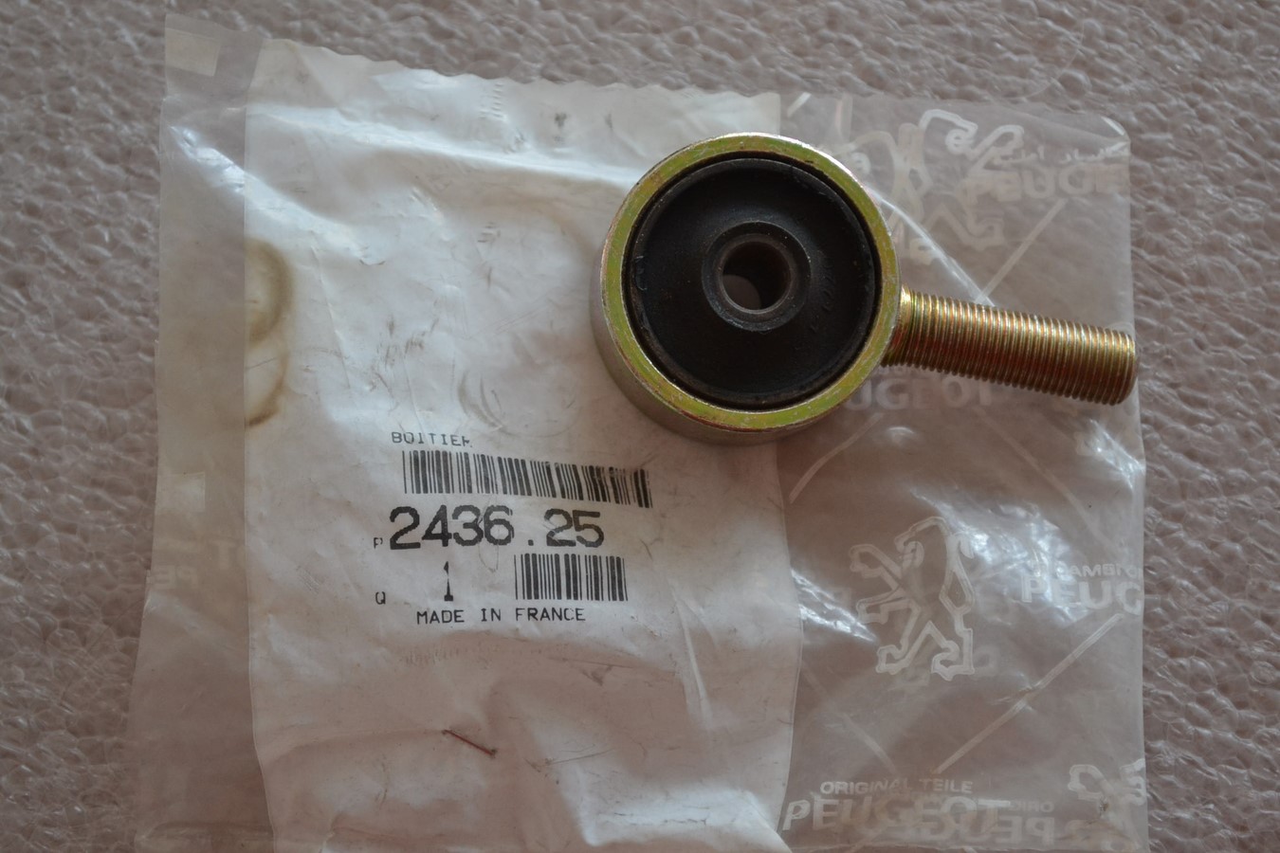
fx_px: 2773
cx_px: 640
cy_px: 426
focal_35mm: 78
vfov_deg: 17.5
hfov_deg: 26.0
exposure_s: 1/60
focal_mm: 52
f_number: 5.6
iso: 720
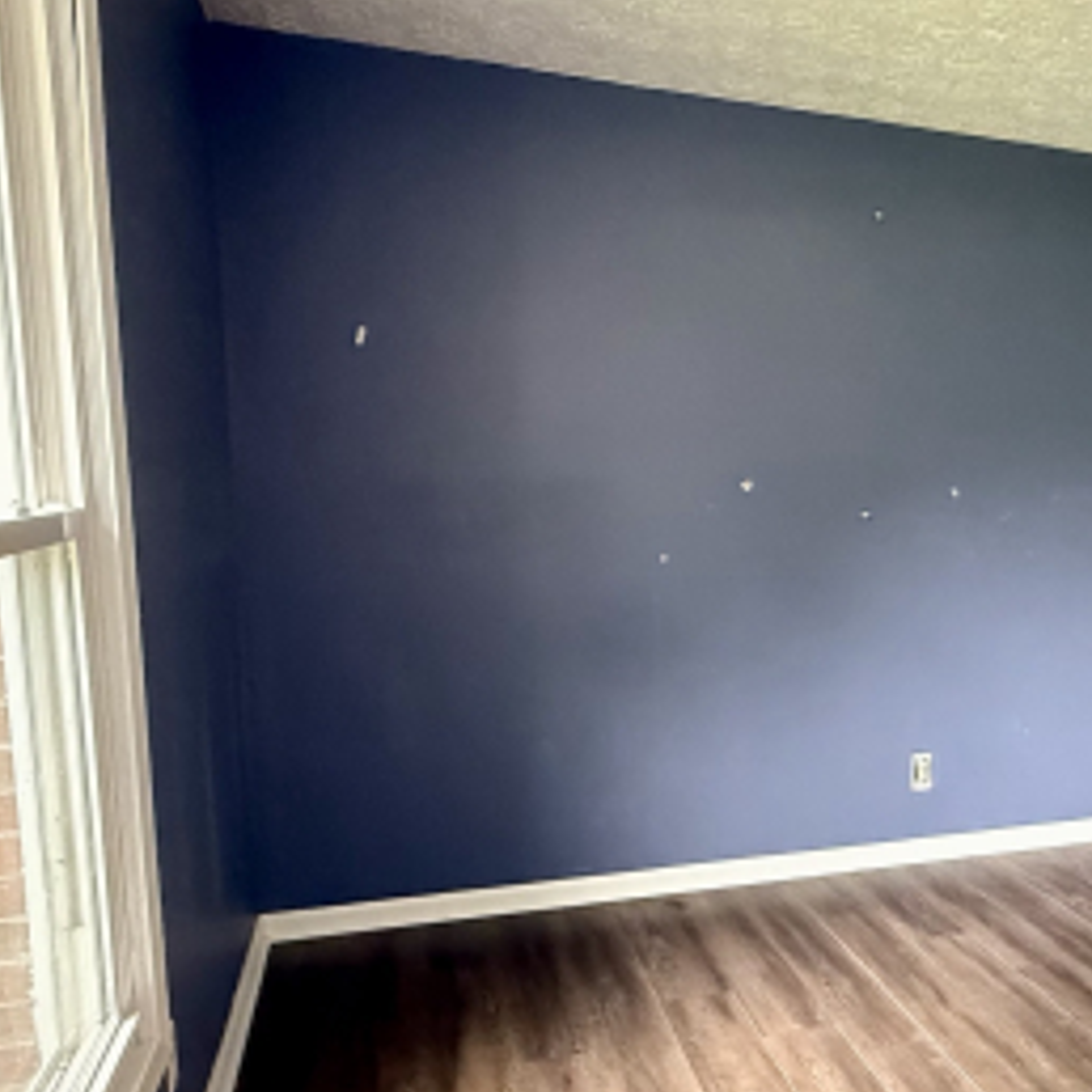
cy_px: 648
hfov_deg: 48.2
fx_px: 1142
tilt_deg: -9.1
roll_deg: -1.7
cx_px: 874
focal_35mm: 32
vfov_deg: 50.8
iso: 1000
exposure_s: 1/60
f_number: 2.2
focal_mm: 2.22
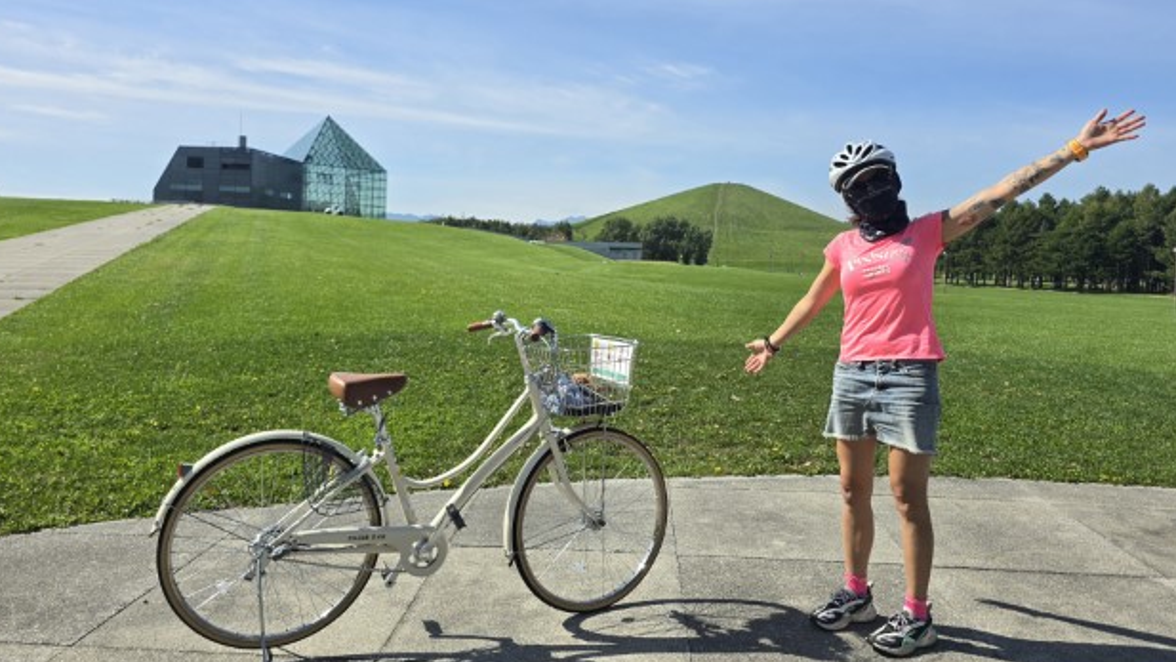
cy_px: 273
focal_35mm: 26
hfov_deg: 71.9
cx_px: 585
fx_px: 811
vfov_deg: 44.2
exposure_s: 1/1111
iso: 12
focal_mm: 6.3
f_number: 1.7
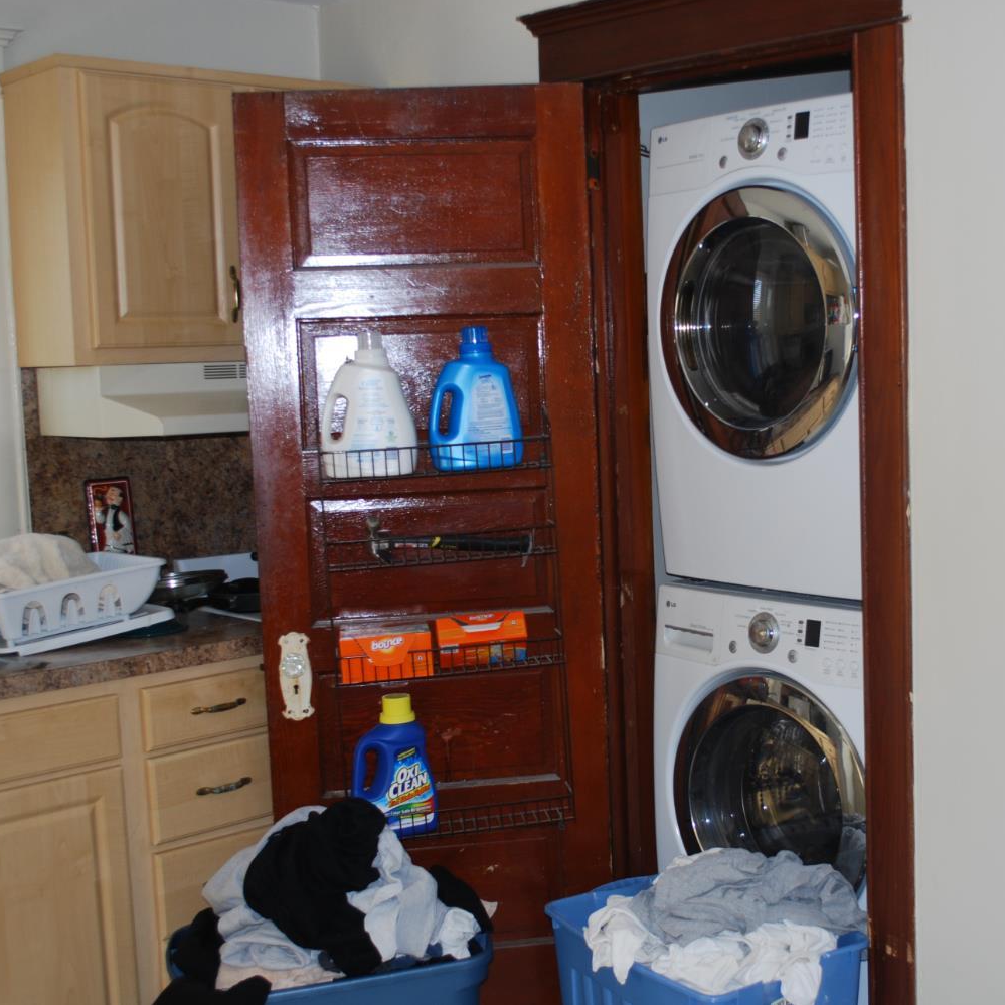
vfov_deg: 36.8
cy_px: 502
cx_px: 647
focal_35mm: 46
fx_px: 1511
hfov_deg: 36.5
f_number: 4.2
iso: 200
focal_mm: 24
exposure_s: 1/60
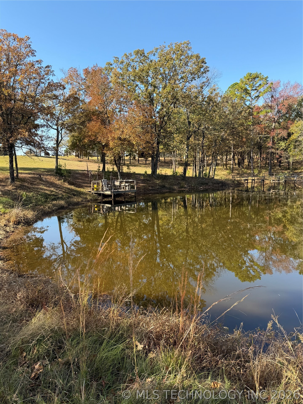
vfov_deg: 71.6
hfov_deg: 56.8
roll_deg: +0.8
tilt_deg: -7.1
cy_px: 202
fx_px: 280
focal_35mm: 24
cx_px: 152
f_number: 1.78
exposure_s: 1/1156
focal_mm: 6.76
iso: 80
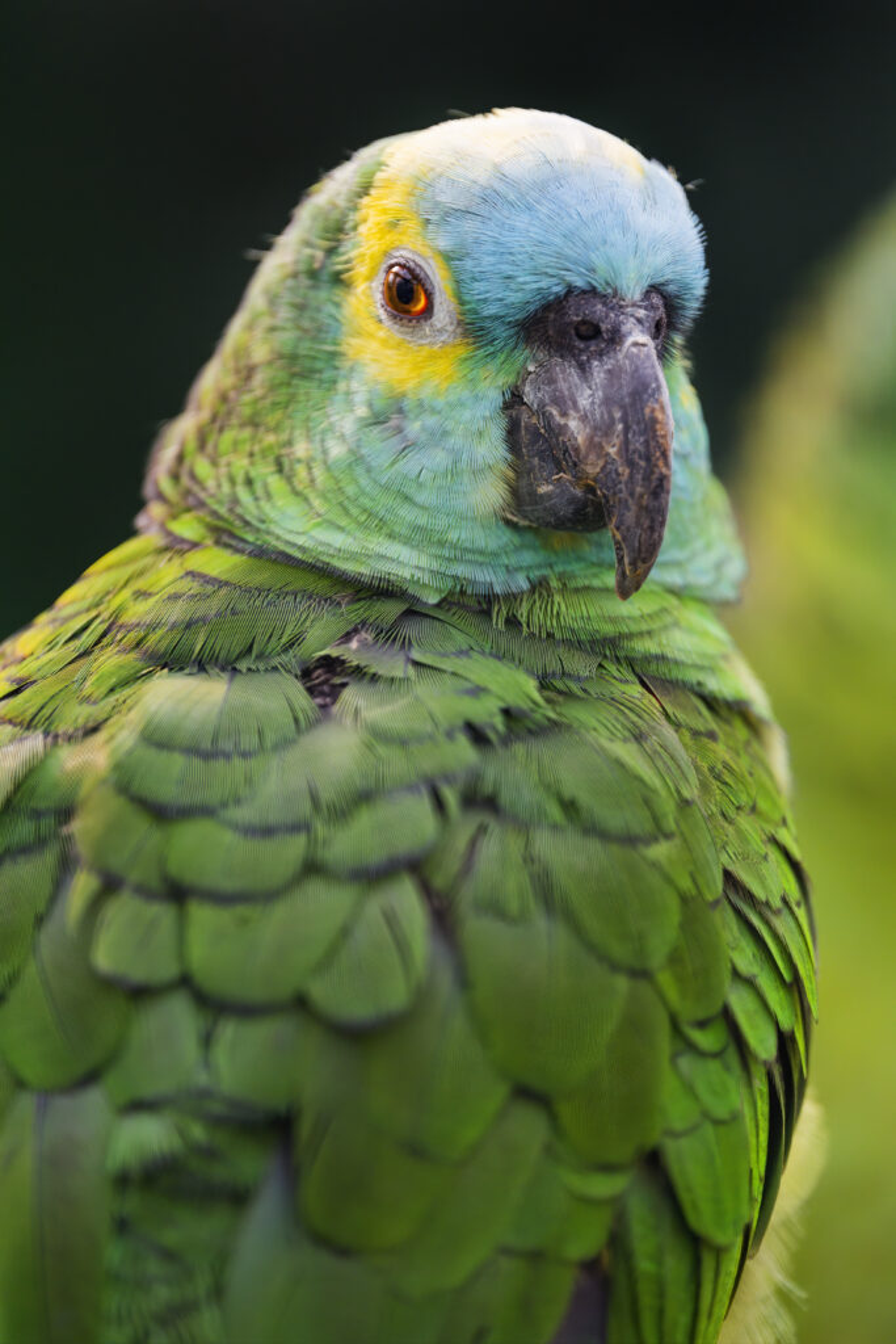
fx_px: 14927
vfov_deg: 5.2
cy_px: 672
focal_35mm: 400
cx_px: 448
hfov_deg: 3.4
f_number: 4
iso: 1800
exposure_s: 1/640
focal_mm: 400
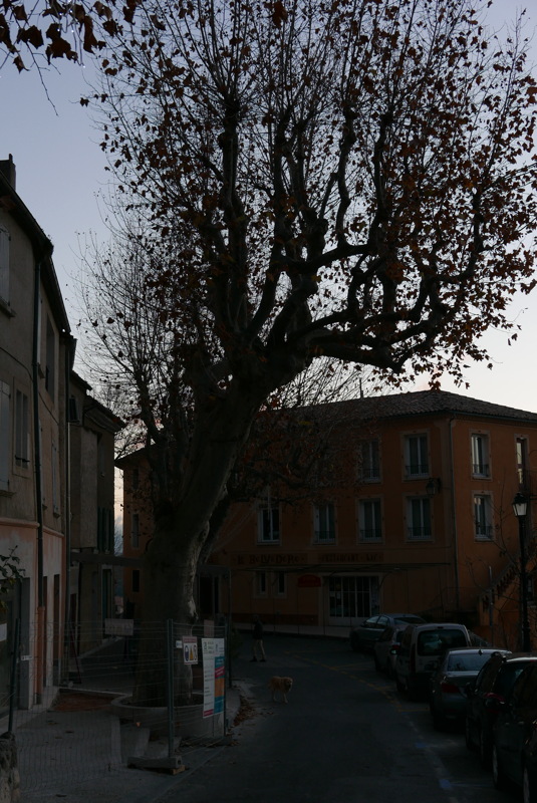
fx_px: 1049
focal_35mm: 47
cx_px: 268
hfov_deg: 28.7
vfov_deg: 41.9
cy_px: 402
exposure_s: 1/125
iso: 200
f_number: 4
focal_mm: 21.3
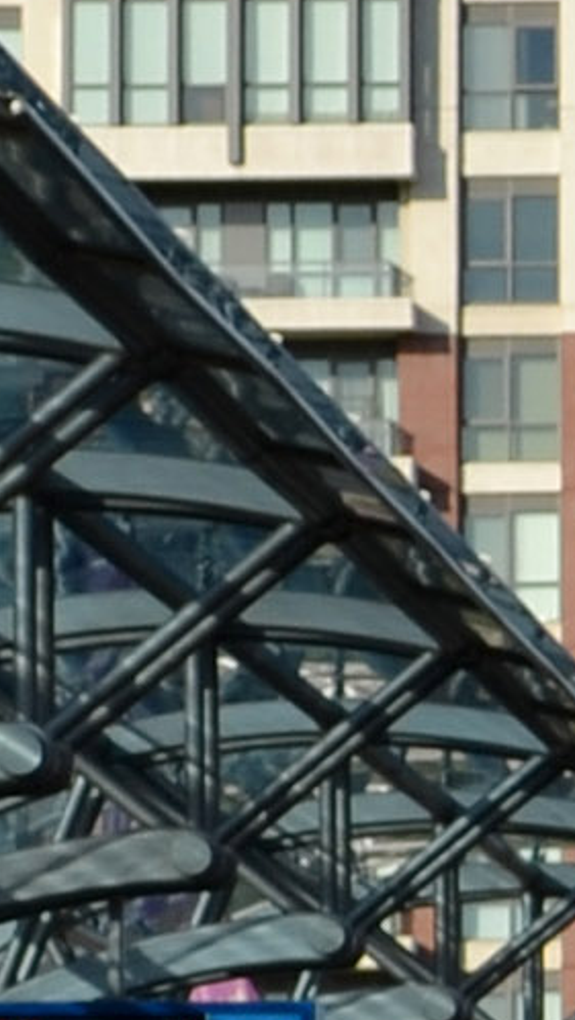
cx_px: 1244
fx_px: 10210
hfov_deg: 3.2
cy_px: 934
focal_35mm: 377
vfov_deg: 5.7
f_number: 8
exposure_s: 1/320
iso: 100
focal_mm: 26
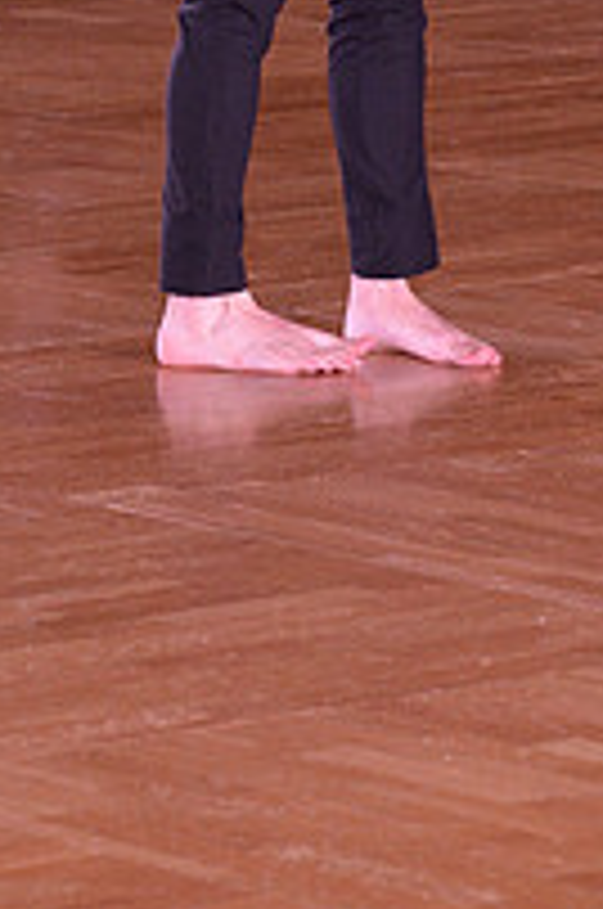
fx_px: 8823
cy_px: -382
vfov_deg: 5.8
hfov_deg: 3.9
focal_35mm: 350
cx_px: 245
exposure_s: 1/250
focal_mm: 122
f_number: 6.3
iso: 2000
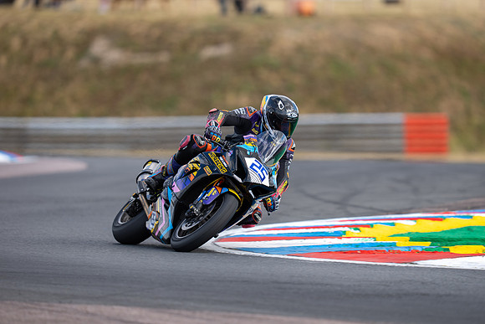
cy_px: 153
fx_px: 5689
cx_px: 254
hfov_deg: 4.9
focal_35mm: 422
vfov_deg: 3.3
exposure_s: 1/500
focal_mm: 400
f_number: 3.2
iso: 100
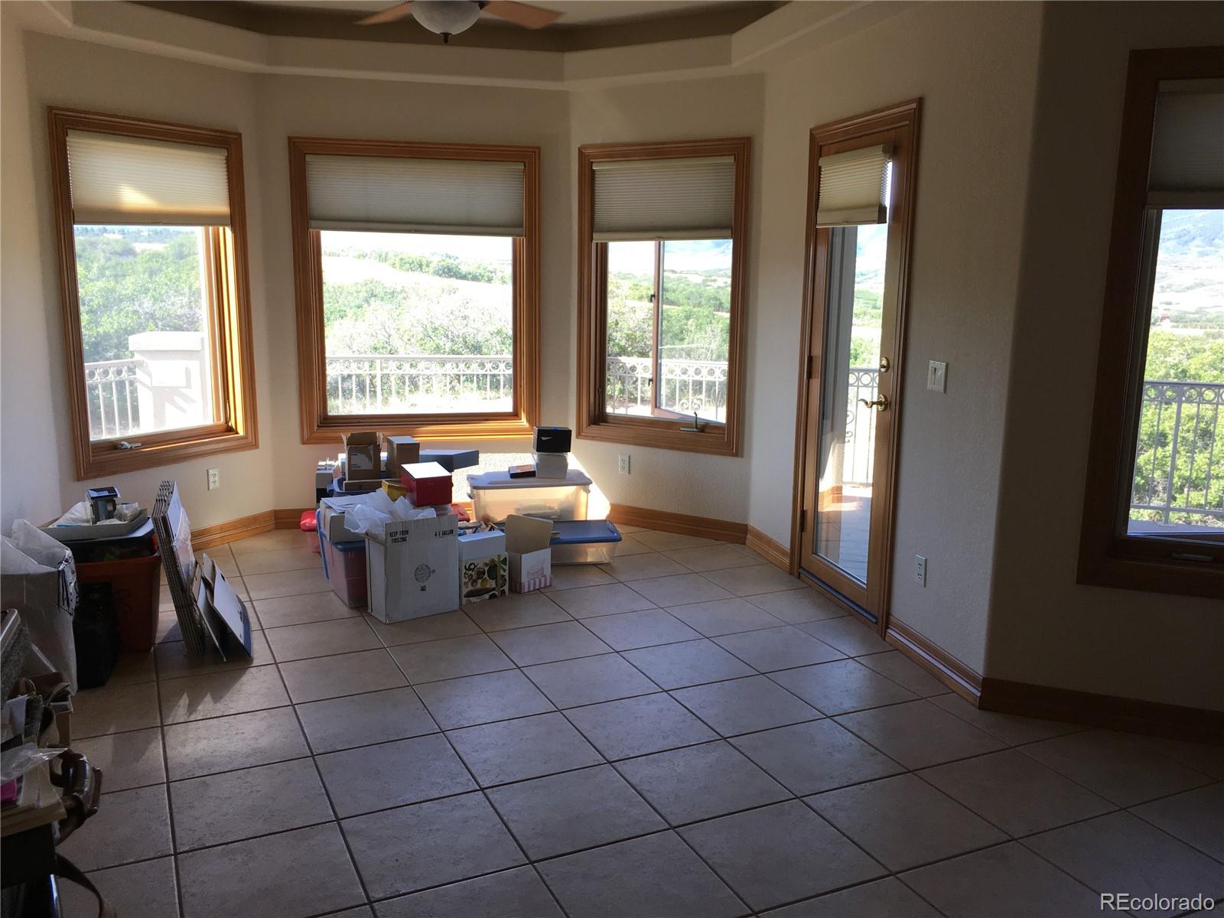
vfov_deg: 48.2
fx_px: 1025
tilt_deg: -11.7
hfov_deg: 61.7
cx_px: 612
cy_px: 459
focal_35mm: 29
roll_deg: -0.3
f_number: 2.2
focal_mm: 4.15
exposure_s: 1/120
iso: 32
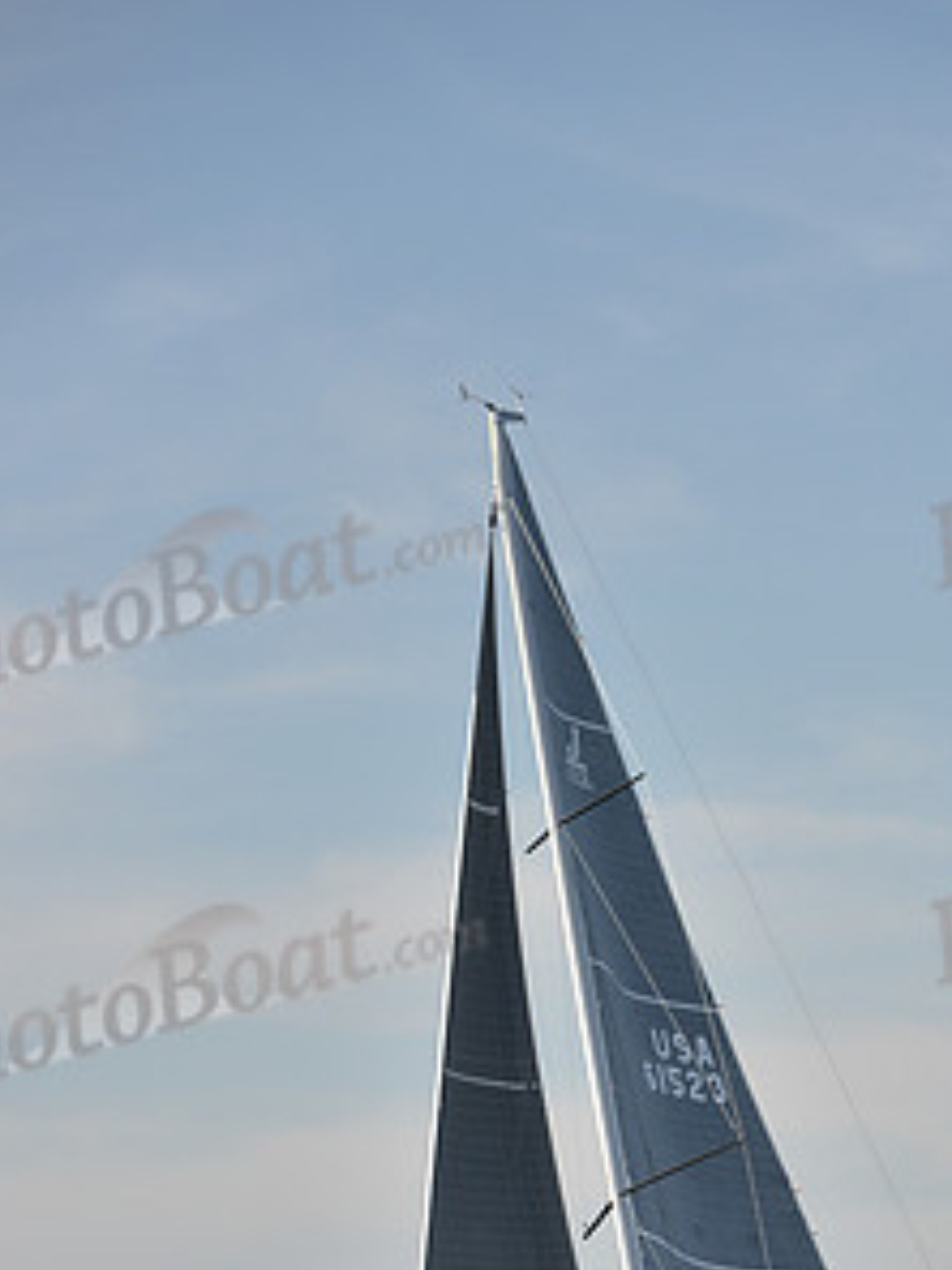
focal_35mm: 211
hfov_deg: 7.0
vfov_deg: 9.3
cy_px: 1158
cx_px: 710
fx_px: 7737
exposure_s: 1/800
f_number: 4
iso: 250
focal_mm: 112
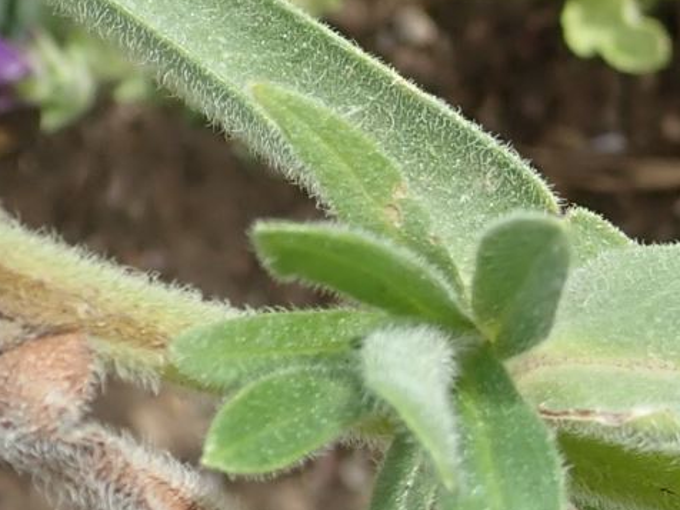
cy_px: 379
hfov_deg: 13.9
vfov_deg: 11.7
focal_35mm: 126
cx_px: 1241
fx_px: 2475
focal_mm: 5.5
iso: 100
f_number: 3.2
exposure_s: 1/320
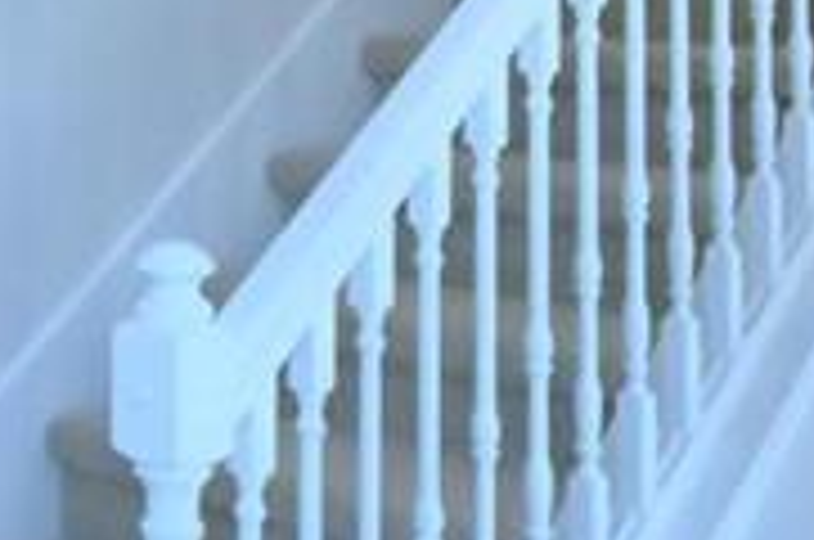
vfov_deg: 15.2
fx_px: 1919
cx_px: -27
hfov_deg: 22.9
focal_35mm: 85
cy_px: -176
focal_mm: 10
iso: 320
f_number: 4.5
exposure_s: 1/125
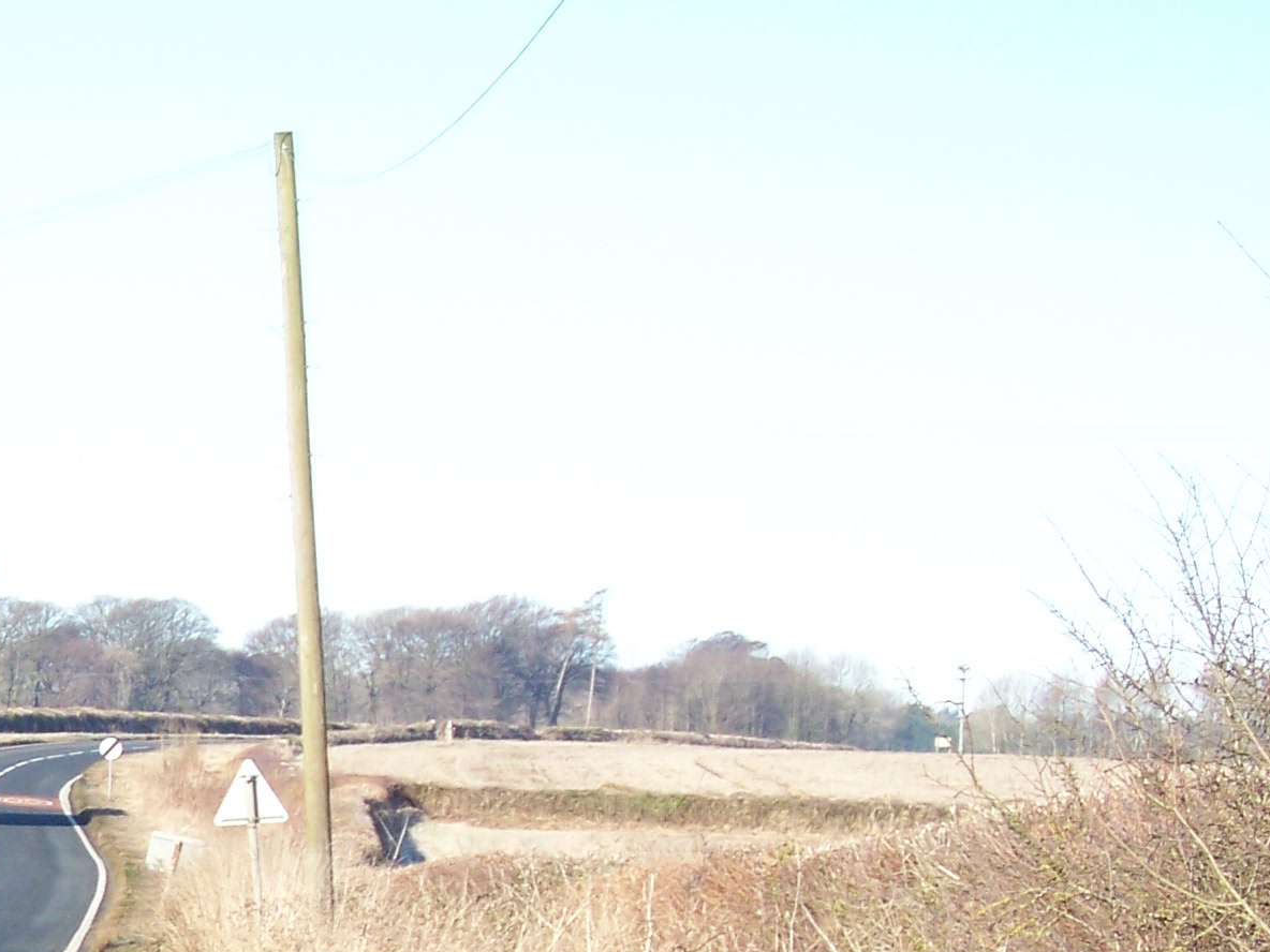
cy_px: 1094
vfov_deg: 7.2
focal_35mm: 206
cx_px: -799
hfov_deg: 9.3
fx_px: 7558
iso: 64
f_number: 3.1
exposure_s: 1/320
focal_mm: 12.89
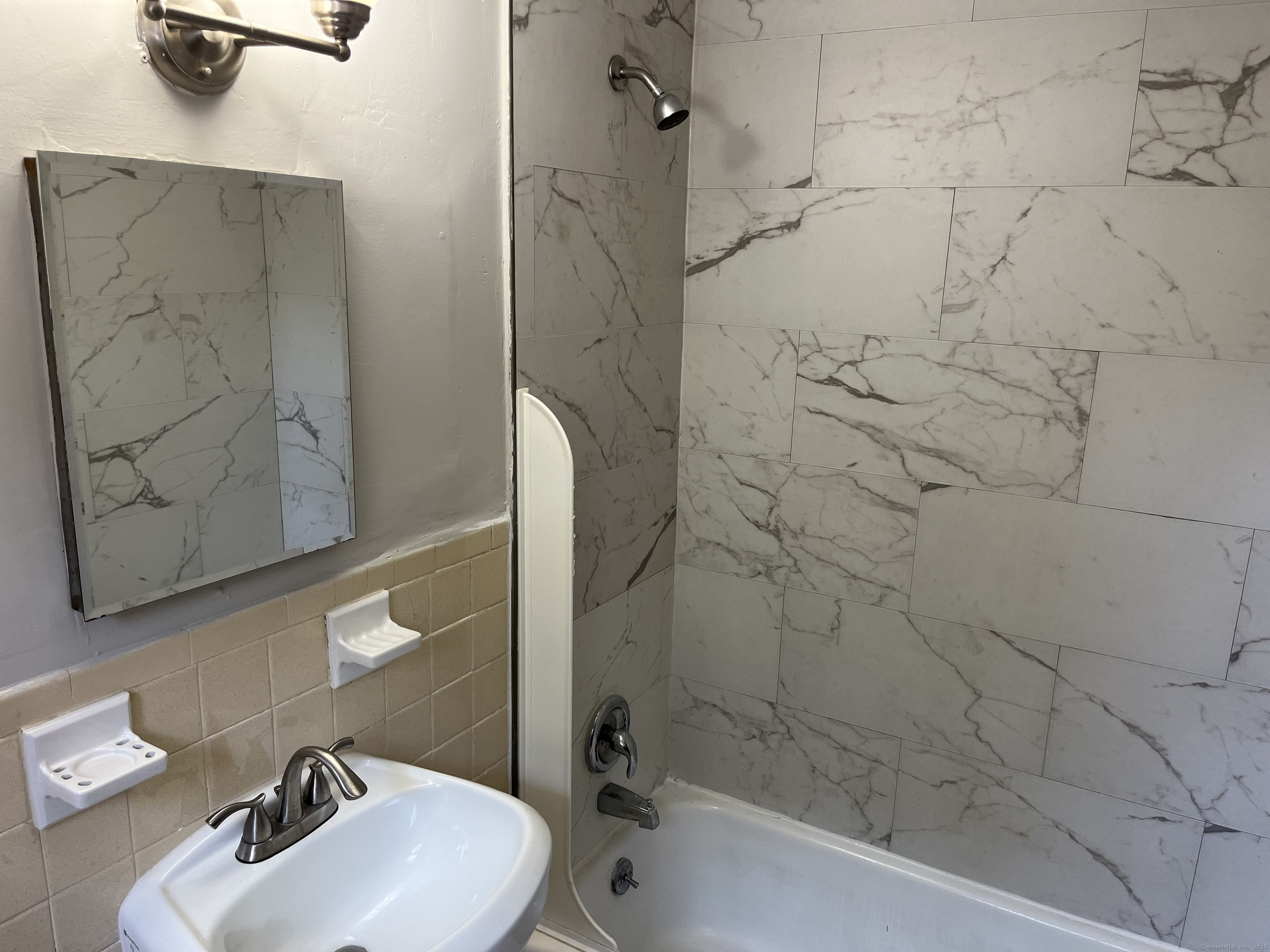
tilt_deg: -14.8
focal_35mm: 26
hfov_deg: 67.3
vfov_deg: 53.1
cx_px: 635
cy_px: 476
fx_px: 954
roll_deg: -1.5
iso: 80
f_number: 1.6
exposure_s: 1/60
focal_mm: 5.1
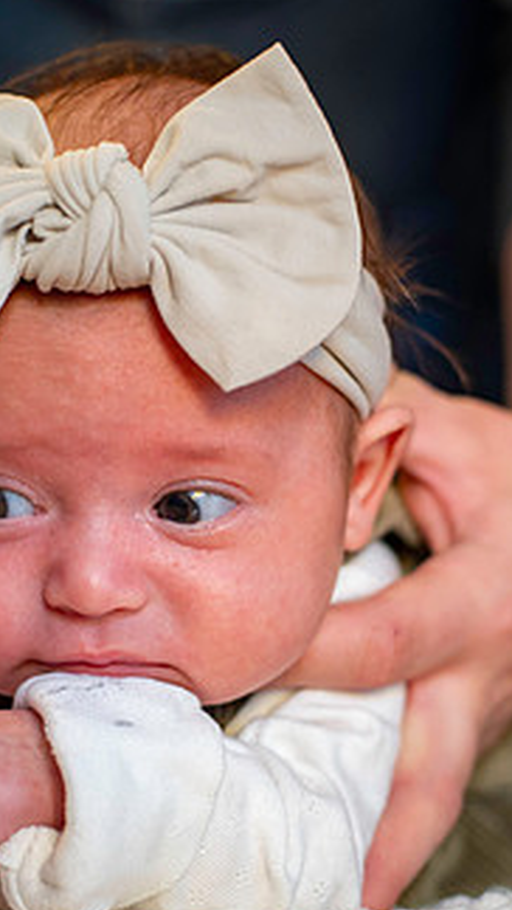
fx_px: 2266
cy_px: 524
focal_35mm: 94
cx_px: 174
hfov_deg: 12.9
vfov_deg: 22.7
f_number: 3.2
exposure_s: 1/60
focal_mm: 50
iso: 1000
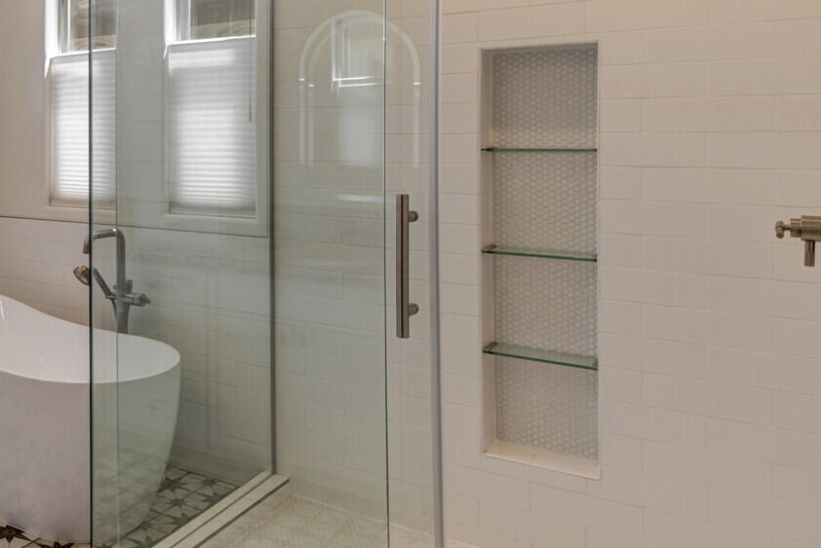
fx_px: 821
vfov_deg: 36.0
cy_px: 132
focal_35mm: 36
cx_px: 110
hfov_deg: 48.5
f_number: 9
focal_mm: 19
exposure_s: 1/30
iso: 320
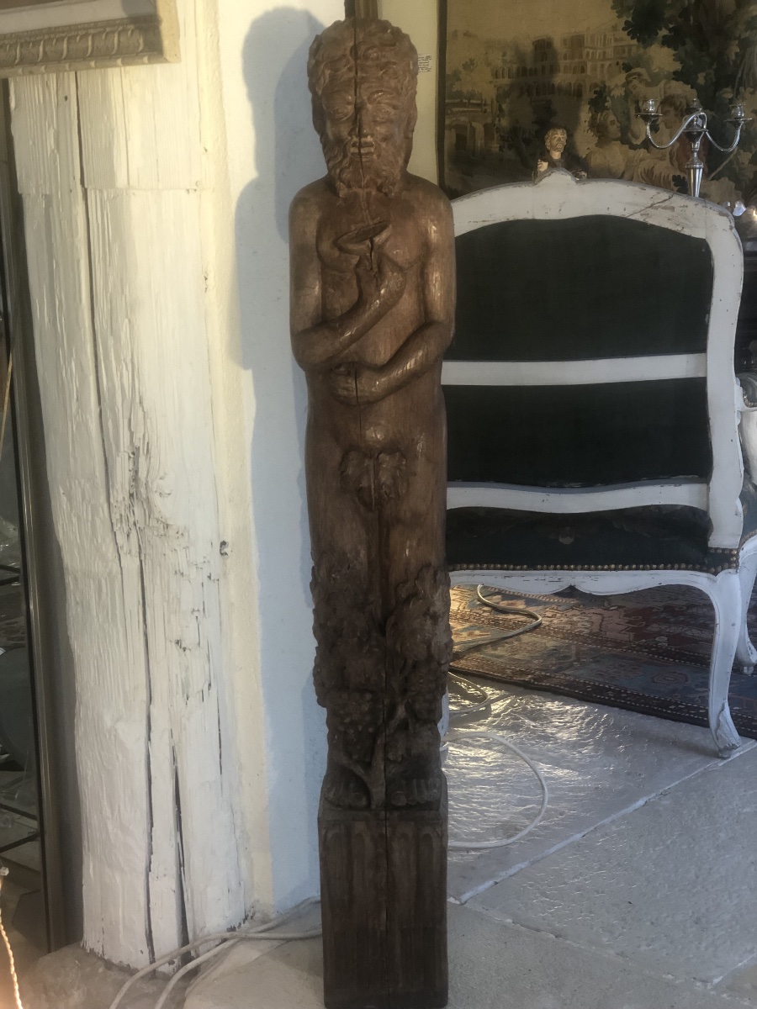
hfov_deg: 25.7
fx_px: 1662
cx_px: 378
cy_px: 504
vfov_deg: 33.8
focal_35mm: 57
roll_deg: +2.9
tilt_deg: -10.4
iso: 200
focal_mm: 6.6
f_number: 2.8
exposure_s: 1/100
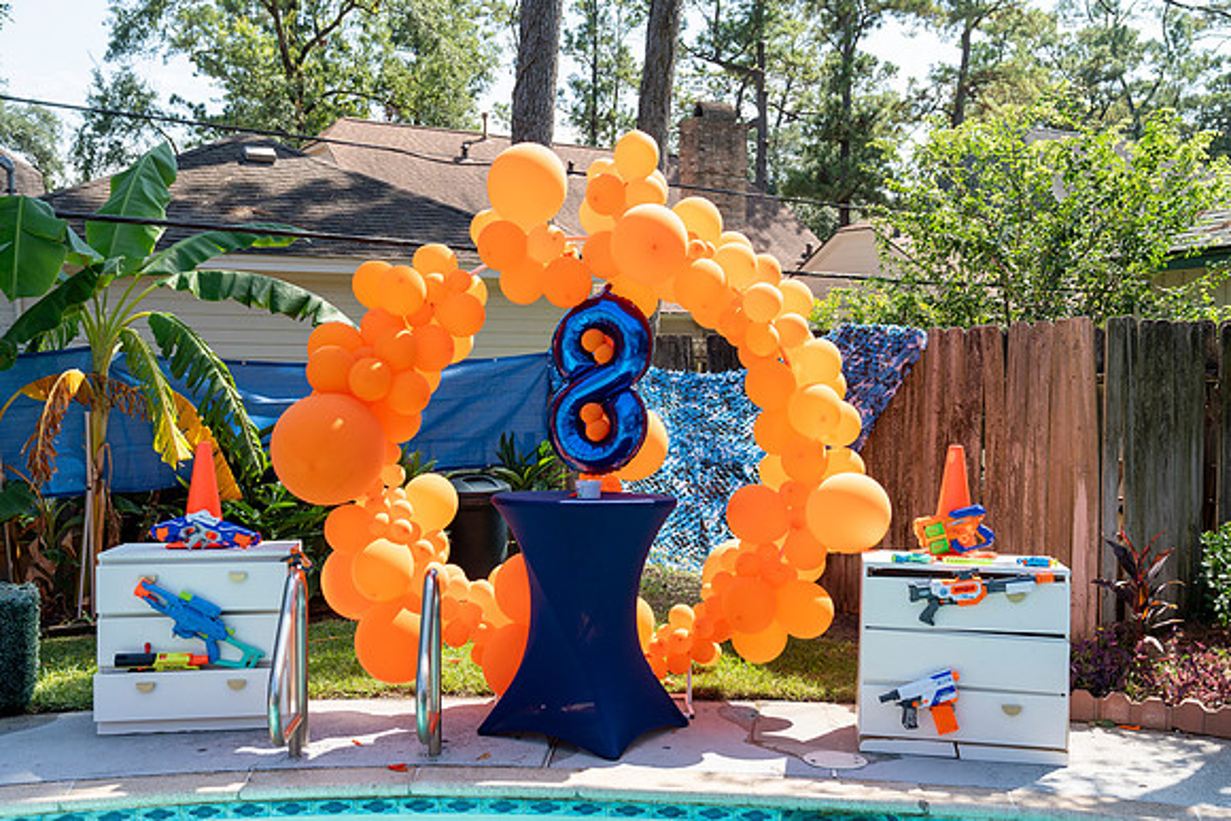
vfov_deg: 37.9
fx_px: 1197
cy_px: 410
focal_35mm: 35
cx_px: 616
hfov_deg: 54.4
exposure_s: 1/400
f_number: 5.6
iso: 160
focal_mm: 35
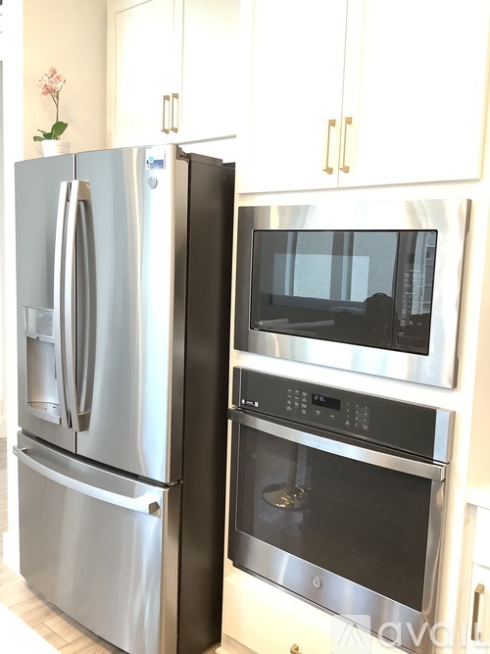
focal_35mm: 31
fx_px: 585
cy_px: 327
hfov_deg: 45.4
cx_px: 245
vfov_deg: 58.4
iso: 250
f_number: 2.4
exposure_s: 1/60
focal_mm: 3.3
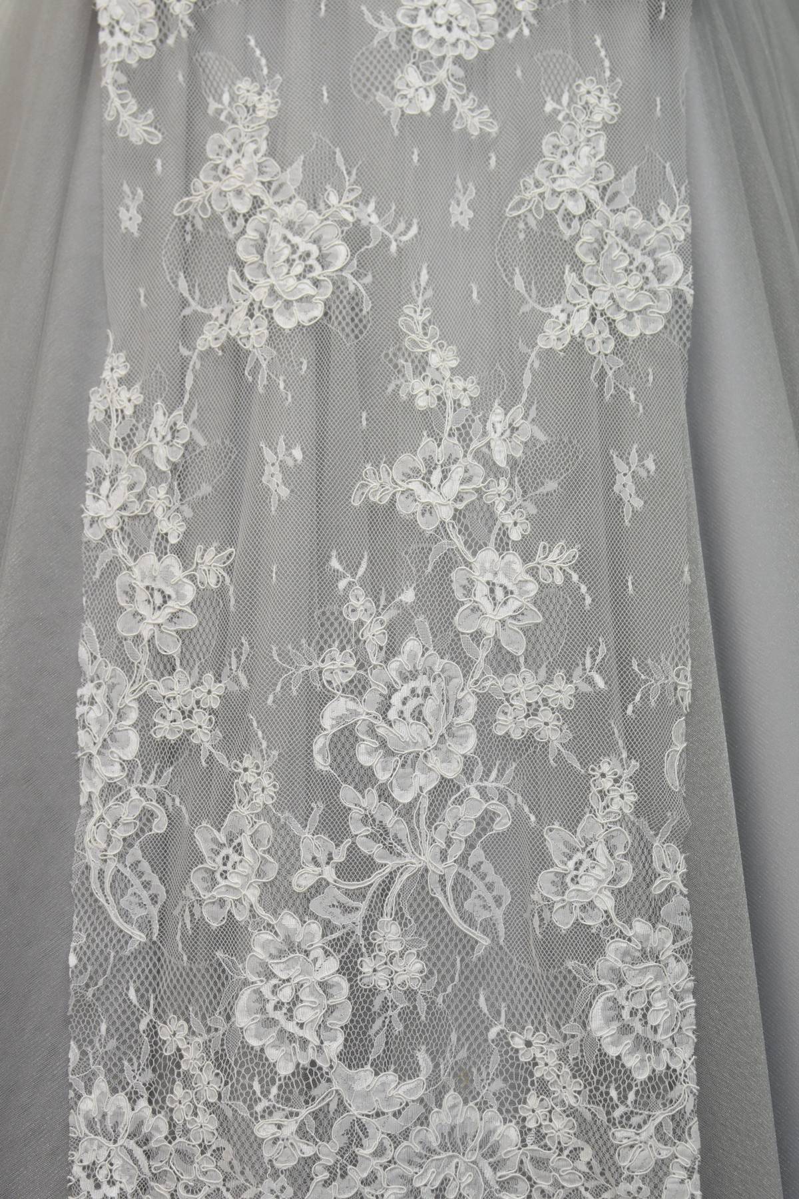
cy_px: 600
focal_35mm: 52
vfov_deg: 37.9
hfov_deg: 25.8
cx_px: 400
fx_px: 1748
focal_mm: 35
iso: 400
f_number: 5
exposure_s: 1/100
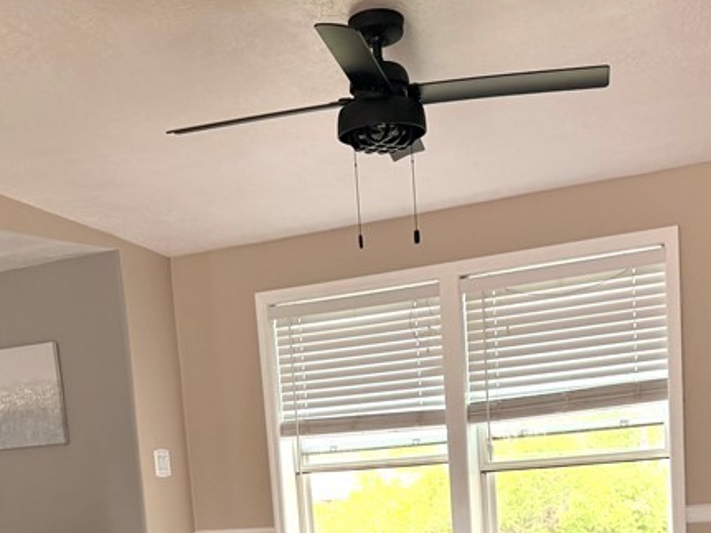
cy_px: 620
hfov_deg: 33.7
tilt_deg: -7.7
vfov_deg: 23.6
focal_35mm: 57
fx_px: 1170
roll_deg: +4.7
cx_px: 308
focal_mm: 6.76
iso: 160
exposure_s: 1/243
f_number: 1.78
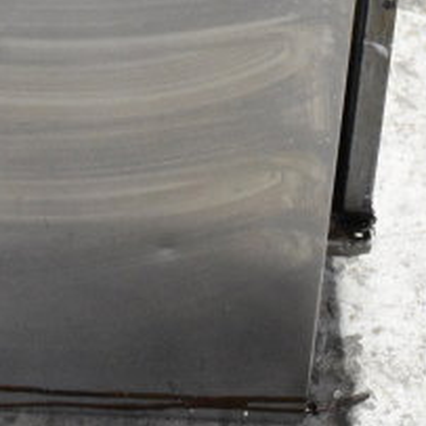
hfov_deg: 11.2
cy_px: -435
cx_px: 15
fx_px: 2157
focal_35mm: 155
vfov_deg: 10.4
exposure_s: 1/160
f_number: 6.3
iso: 6400
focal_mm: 27
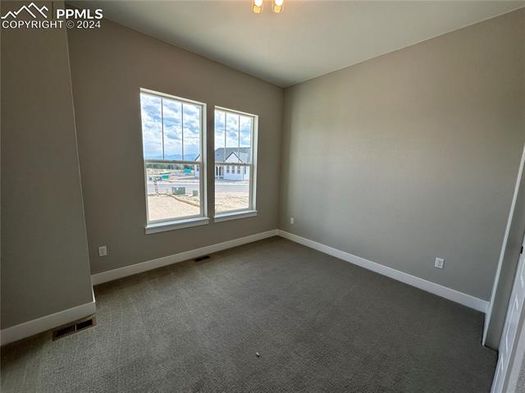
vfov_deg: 85.6
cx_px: 262
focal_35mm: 14
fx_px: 212
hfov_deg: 102.1
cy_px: 196
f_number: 2.2
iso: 40
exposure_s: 1/264
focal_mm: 2.22
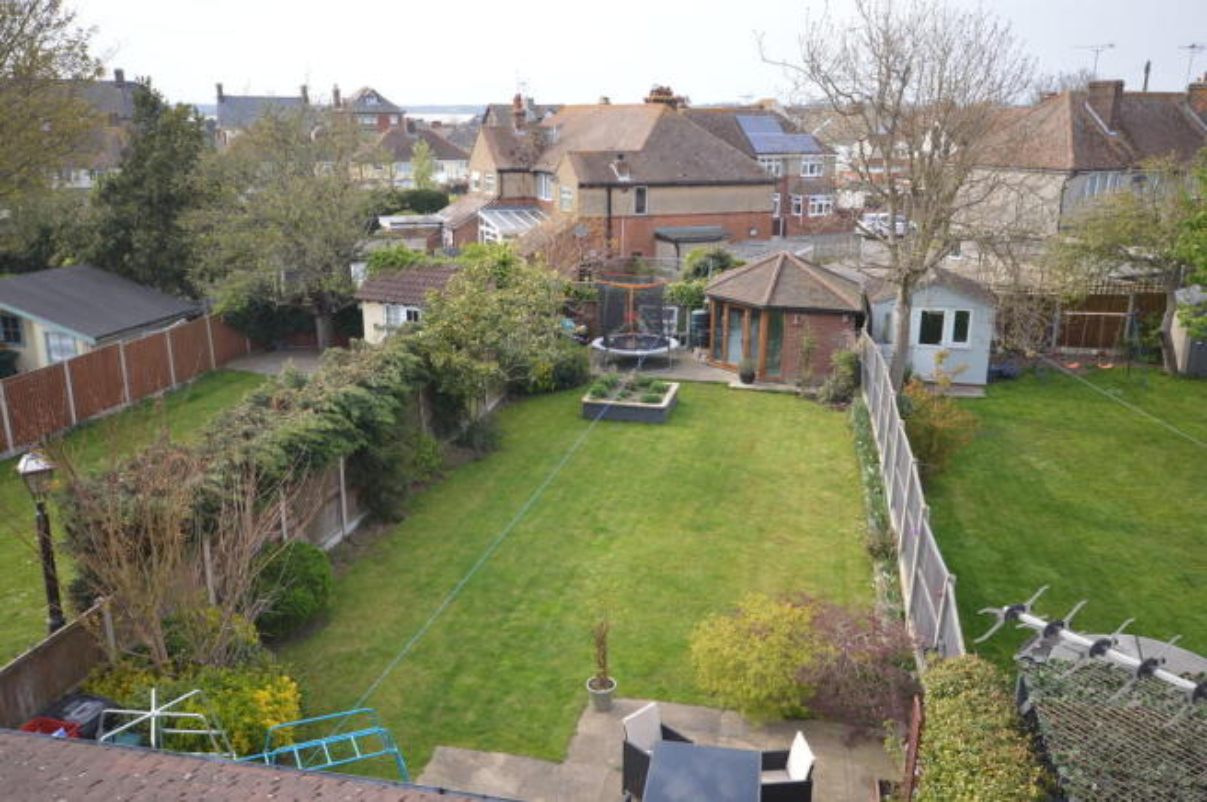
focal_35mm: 30
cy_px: 401
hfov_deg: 62.0
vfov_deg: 43.5
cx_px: 604
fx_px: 1005
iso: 140
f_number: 5.6
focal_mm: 20
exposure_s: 1/125
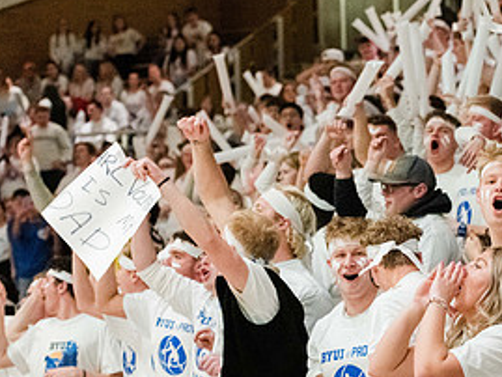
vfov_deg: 10.2
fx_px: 2104
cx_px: 470
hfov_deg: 13.5
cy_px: 245
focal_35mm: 145
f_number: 2.8
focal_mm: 70
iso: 20000
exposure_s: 1/1000
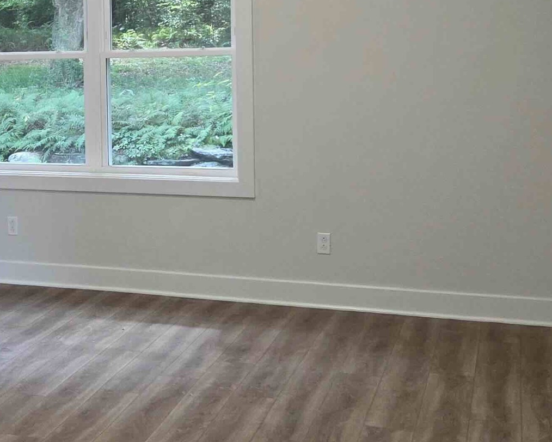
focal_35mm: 68
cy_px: 107
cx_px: 2
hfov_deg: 26.4
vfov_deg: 22.3
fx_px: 1111
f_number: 1.8
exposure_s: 1/120
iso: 400
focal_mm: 5.4
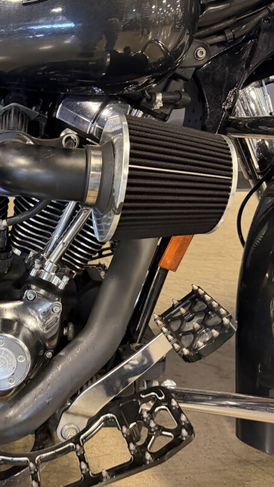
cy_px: 244
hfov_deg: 32.3
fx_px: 452
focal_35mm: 35
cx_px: 36
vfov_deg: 56.6
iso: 800
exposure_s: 1/60
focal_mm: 6.76
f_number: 1.78
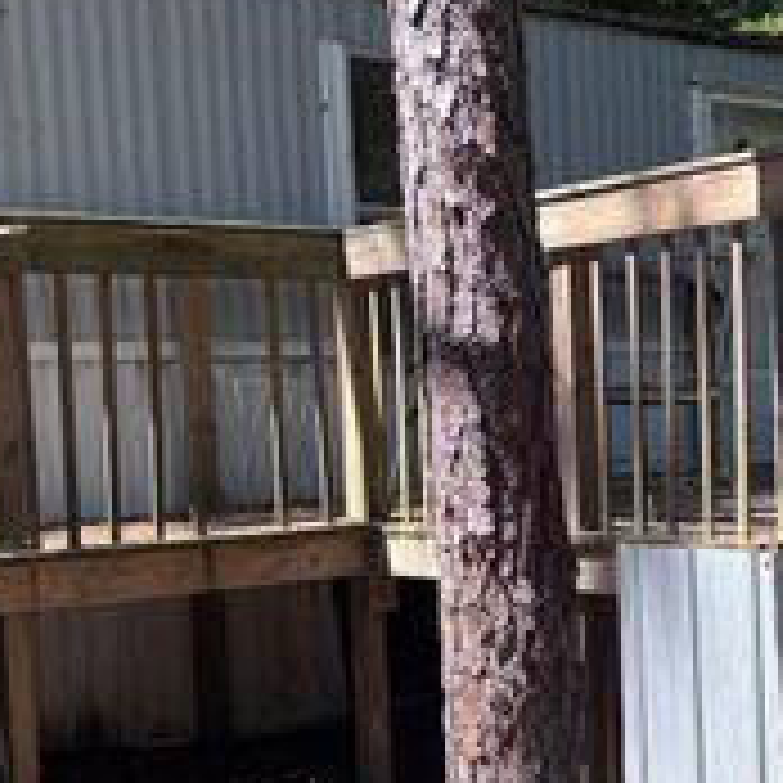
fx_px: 1689
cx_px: 702
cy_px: 529
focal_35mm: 66
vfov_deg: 25.9
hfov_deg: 25.3
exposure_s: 1/818
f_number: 1.6
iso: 50
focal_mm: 5.96
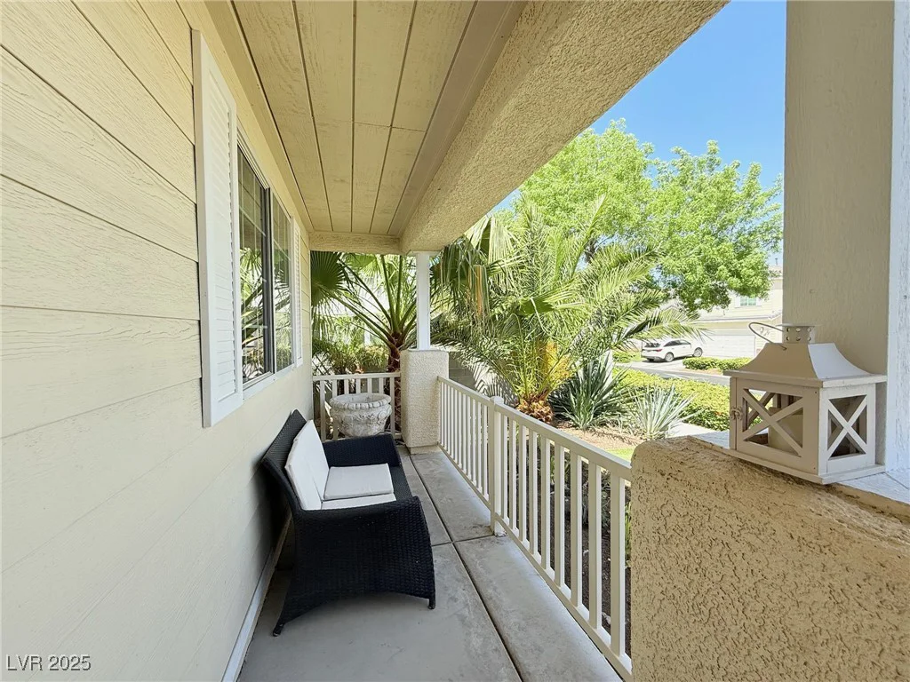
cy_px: 341
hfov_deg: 102.1
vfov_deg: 85.7
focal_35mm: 14
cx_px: 455
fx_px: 368
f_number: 2.2
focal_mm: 2.22
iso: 64
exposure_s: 1/751
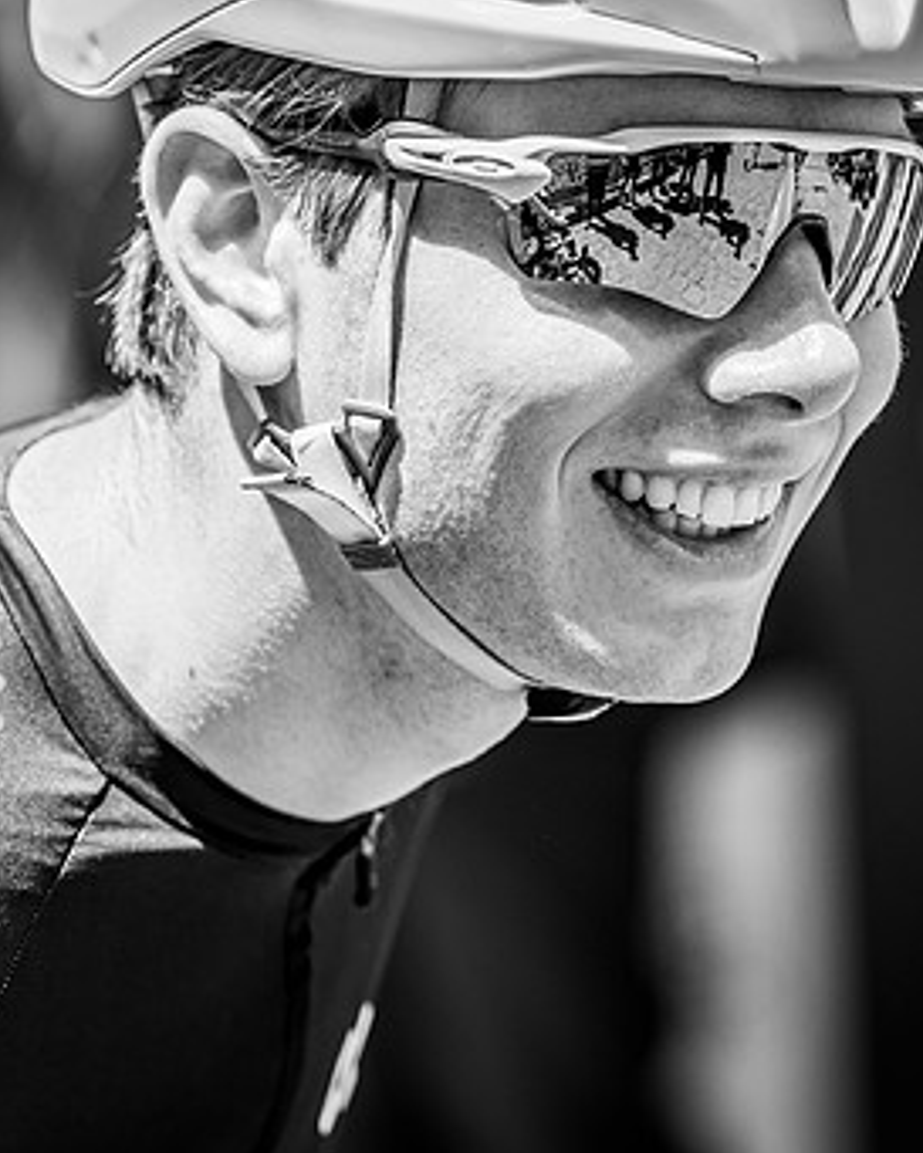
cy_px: 617
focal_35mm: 347
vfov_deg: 5.6
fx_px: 11844
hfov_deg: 4.5
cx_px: 365
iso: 250
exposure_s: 1/1000
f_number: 4
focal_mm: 188
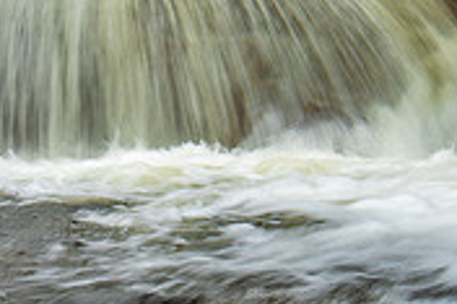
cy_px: 38
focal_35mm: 132
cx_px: 80
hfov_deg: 15.4
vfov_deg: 10.3
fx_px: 1674
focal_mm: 40
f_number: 11
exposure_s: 1/10
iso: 64
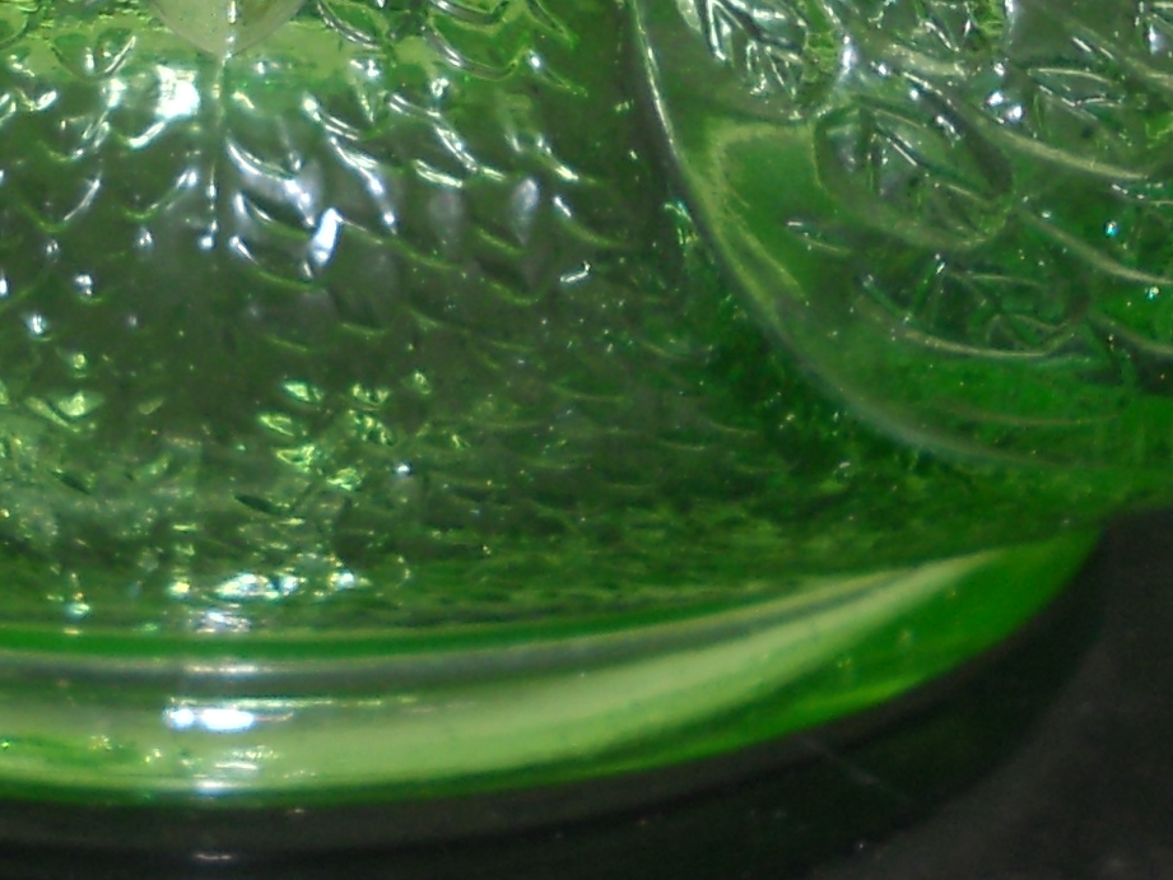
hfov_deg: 14.1
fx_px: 4711
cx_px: 168
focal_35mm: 139
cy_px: -28
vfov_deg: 10.6
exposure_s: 1/25
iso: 80
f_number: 8.8
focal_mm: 5.8
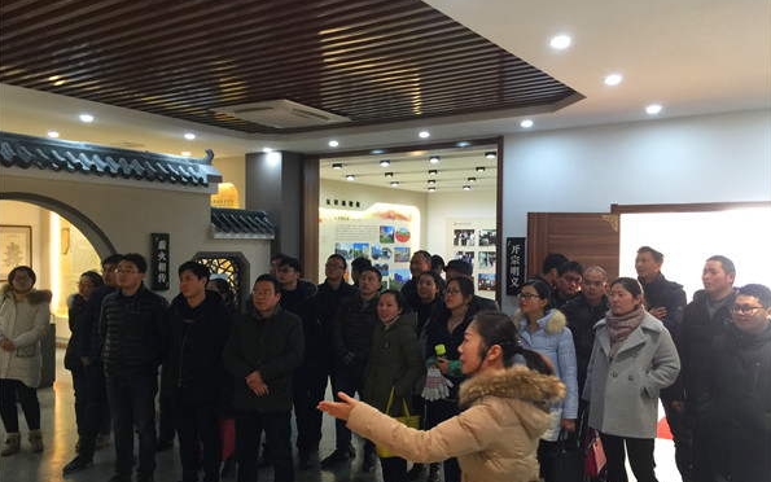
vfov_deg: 40.6
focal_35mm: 31
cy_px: 264
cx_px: 385
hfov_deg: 61.2
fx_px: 651
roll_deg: -2.0
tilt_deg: -1.0
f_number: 2.2
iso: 50
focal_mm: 4.15
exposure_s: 1/15
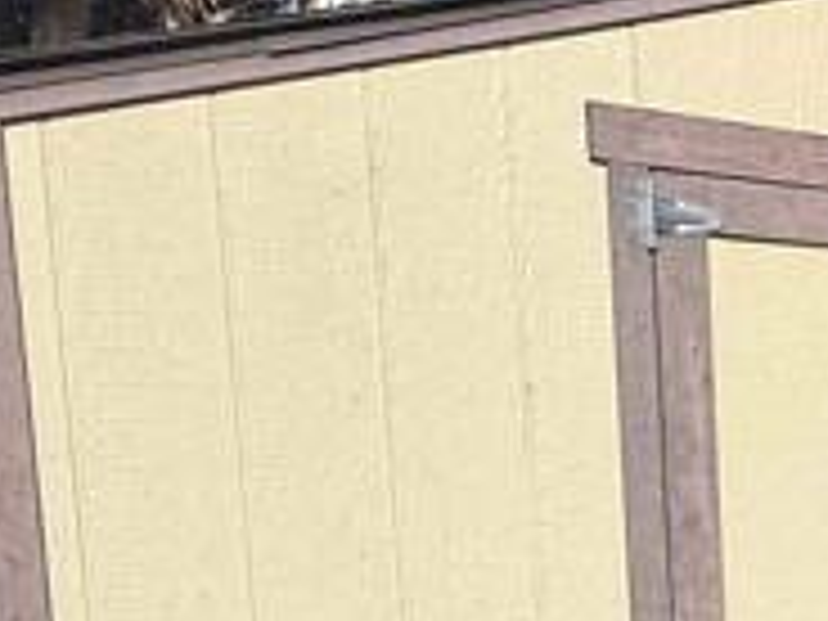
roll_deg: +0.0
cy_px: 778
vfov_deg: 17.8
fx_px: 1866
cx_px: 1332
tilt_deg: -7.0
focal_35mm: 78
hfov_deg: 20.4
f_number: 2.2
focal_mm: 2.22
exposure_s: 1/6173
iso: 50
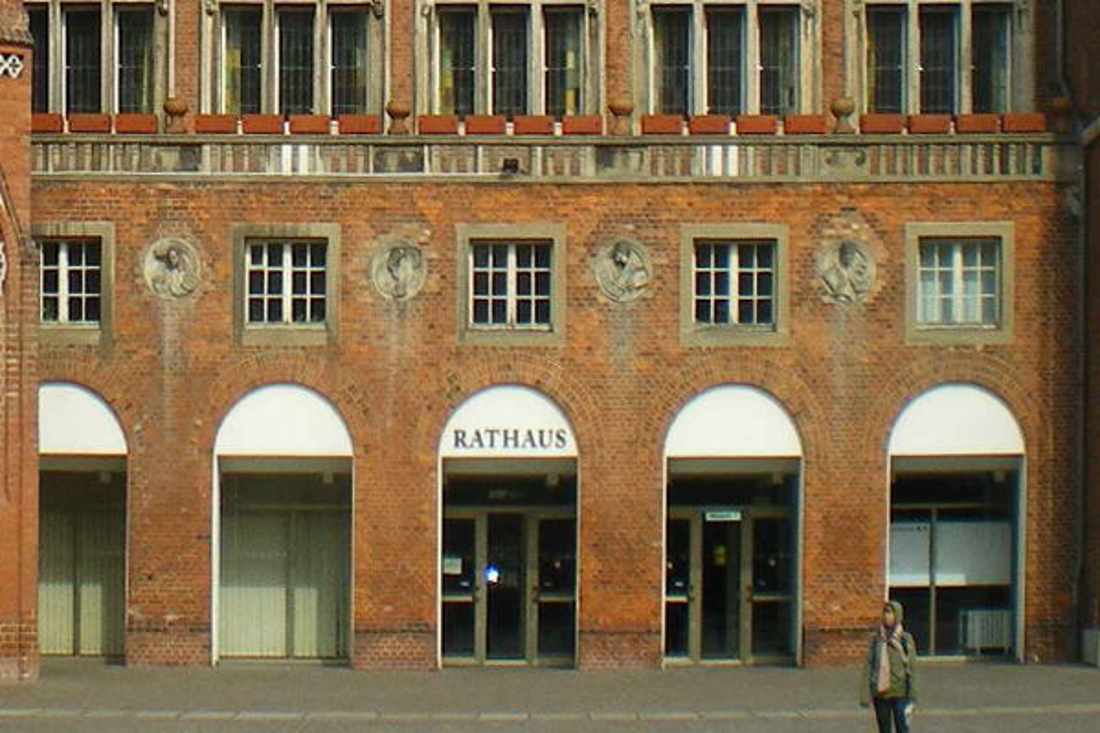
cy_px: 323
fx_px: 1222
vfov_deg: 33.3
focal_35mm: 40
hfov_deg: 48.5
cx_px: 560
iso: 64
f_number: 4.6
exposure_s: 1/500
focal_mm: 6.3
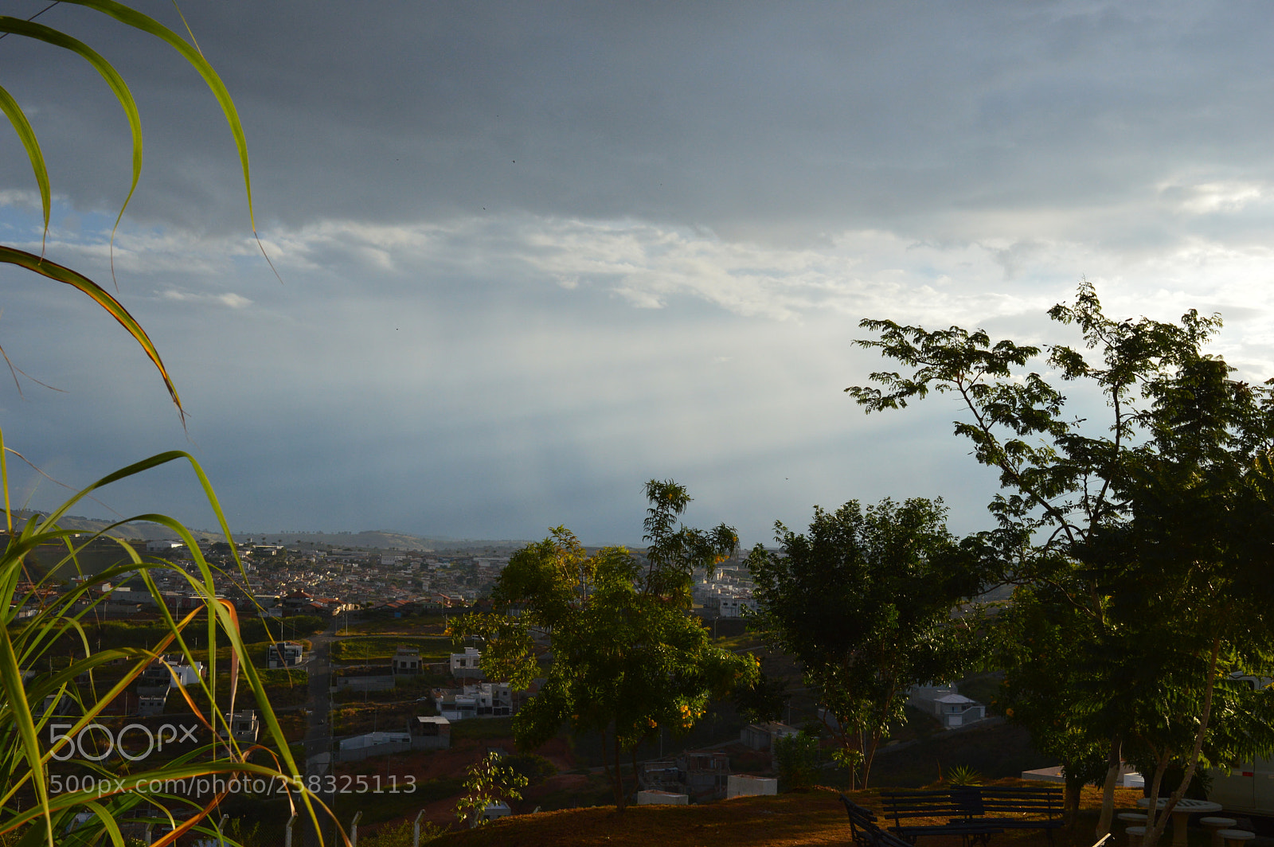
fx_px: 1697
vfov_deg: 28.0
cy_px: 424
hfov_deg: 41.1
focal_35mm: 48
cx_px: 637
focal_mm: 32
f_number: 11
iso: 400
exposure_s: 1/400
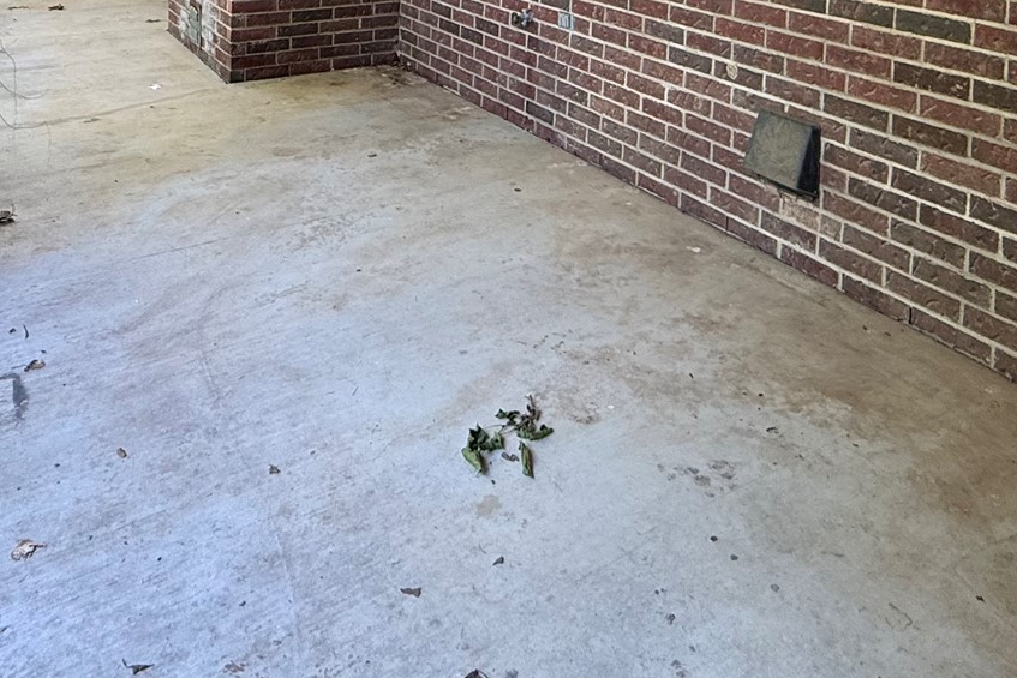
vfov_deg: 33.2
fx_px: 932
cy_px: -120
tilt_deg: -2.2
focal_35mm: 33
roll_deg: -1.7
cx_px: 556
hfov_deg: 57.1
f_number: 2.2
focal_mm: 2.22
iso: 160
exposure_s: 1/99
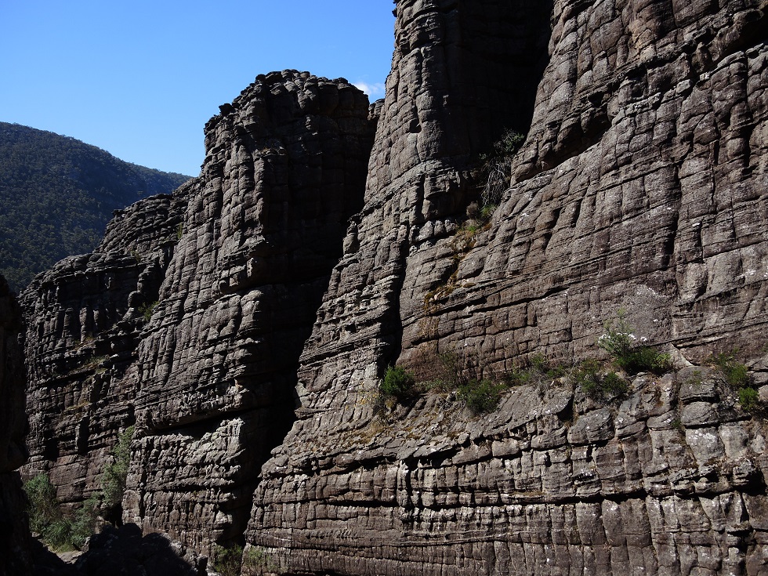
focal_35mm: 28
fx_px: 621
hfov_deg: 63.4
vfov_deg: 49.7
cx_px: 384
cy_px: 288
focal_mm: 6
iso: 80
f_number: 2.5
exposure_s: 1/1250
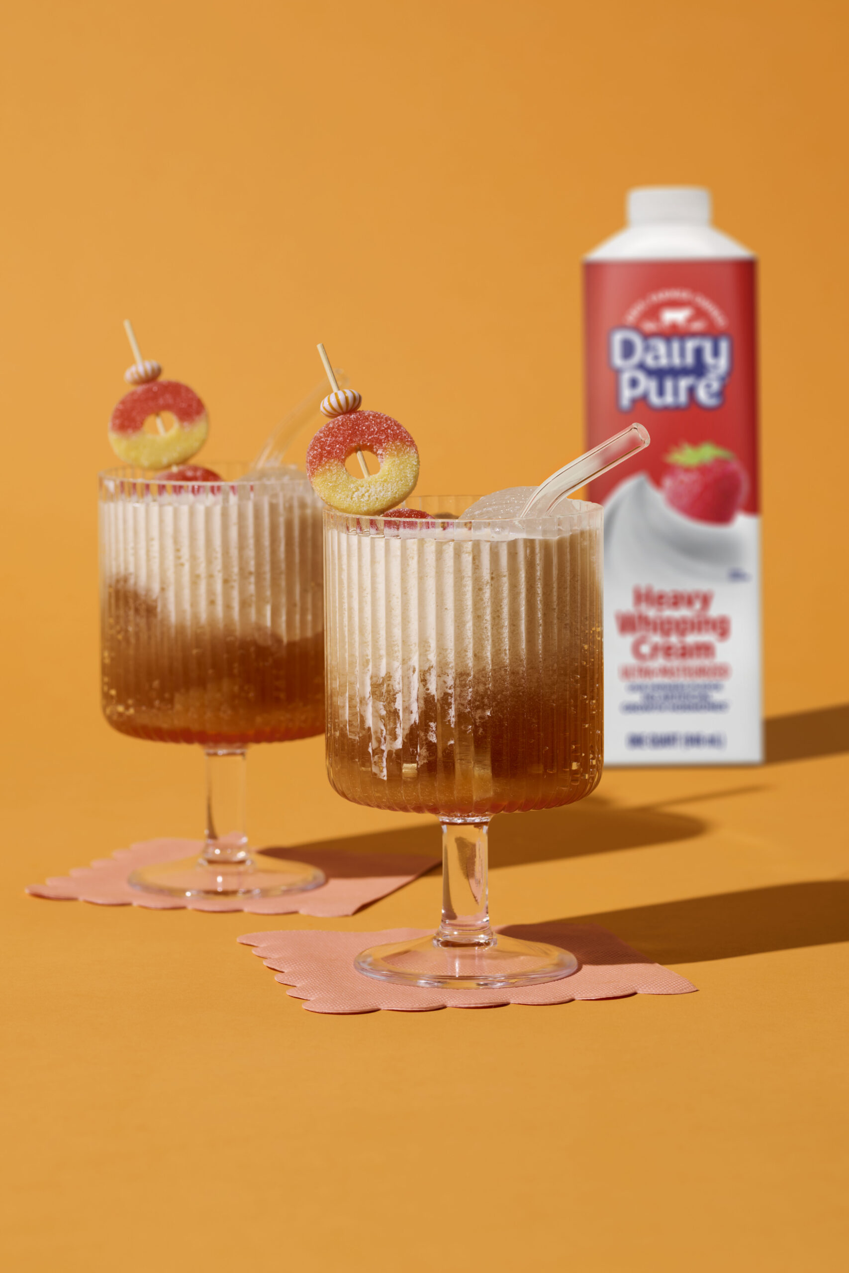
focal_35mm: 100
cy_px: 636
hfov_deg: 13.7
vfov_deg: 20.4
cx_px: 424
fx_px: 3537
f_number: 9
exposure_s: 1/160
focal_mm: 100
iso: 64
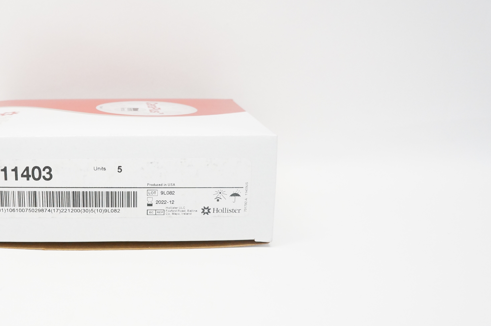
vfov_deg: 29.8
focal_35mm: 45
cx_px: 115
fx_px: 613
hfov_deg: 42.2
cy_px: 173
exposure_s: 1/160
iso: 1600
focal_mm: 18
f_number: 6.3
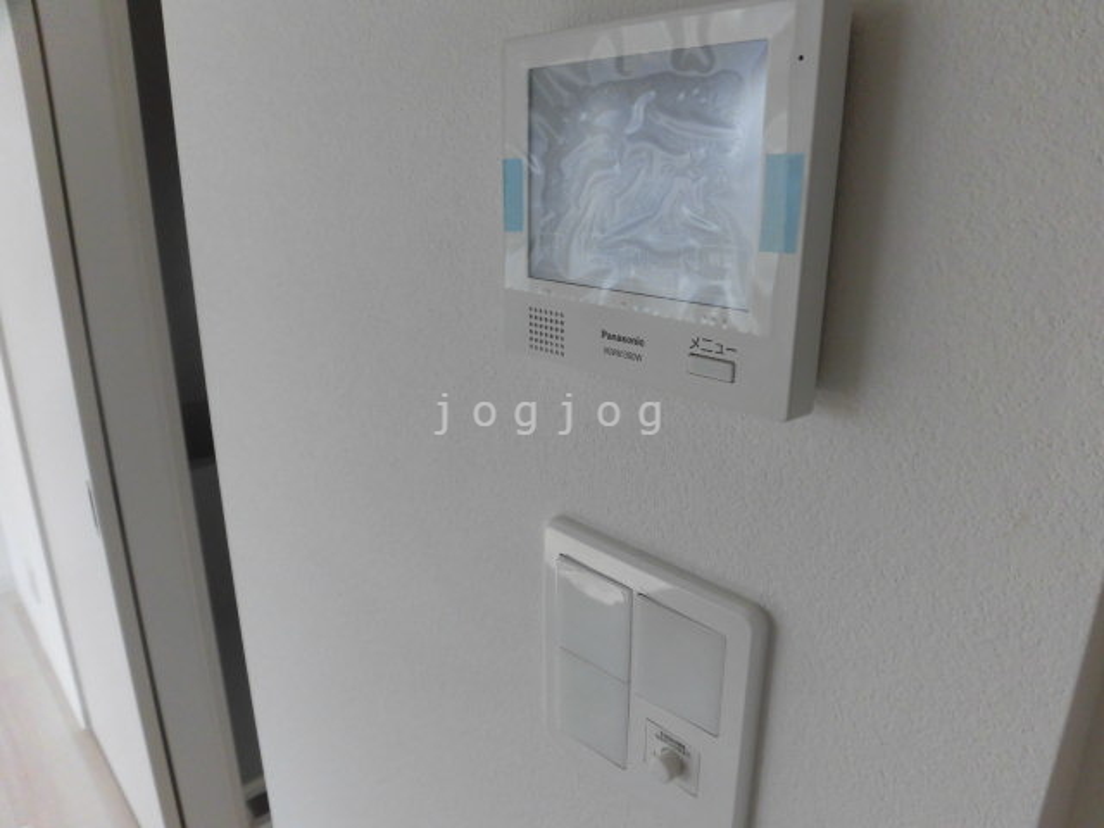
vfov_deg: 56.8
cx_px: 552
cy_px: 414
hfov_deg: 71.6
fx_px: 765
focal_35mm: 24
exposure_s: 1/160
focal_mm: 4.3
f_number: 3.1
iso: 100
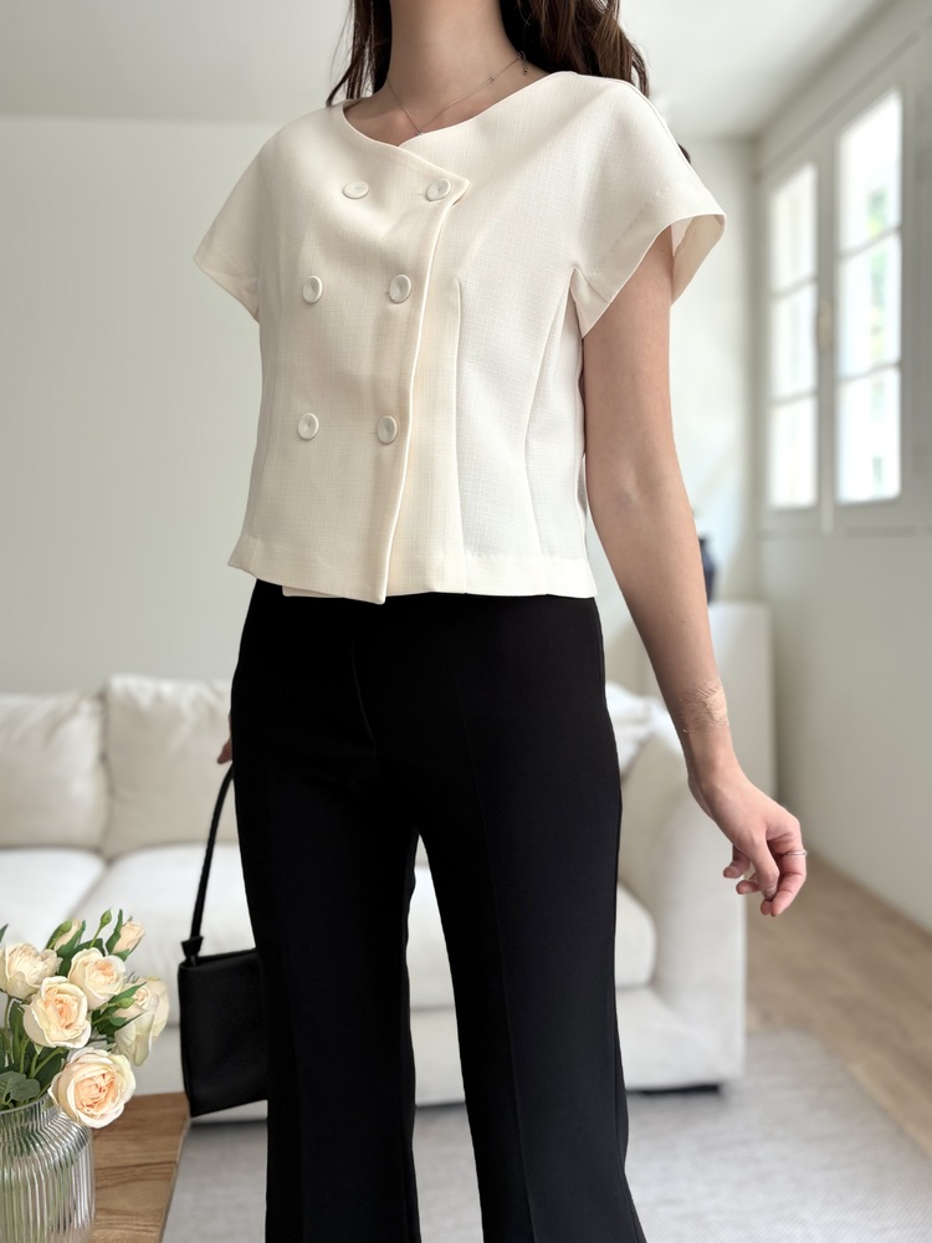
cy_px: 622
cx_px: 466
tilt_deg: -2.3
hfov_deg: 53.1
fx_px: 933
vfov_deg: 67.3
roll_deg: +0.6
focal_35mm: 26
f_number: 1.6
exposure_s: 1/121
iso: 80
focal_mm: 5.96
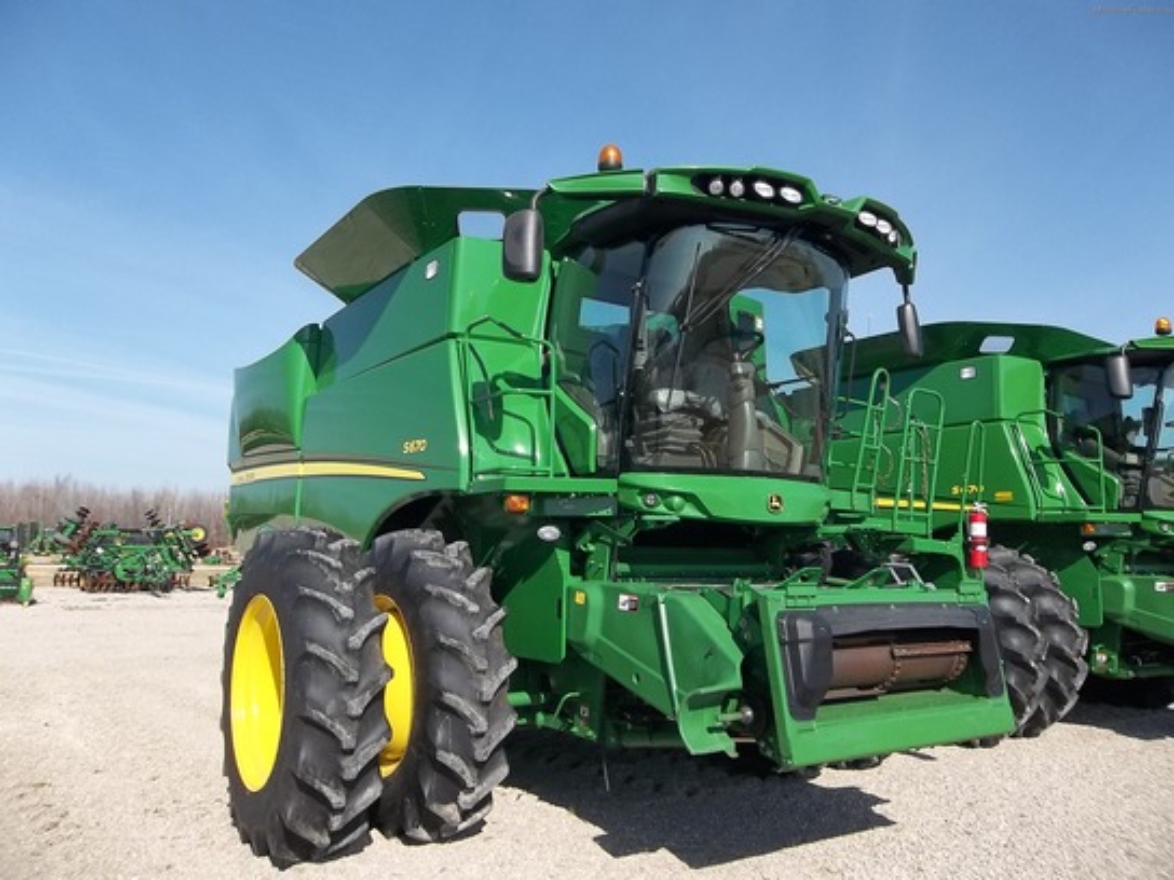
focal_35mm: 27
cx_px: 587
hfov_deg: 65.3
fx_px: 916
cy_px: 440
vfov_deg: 51.4
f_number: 8.9
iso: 80
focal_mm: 4.9
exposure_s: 1/160
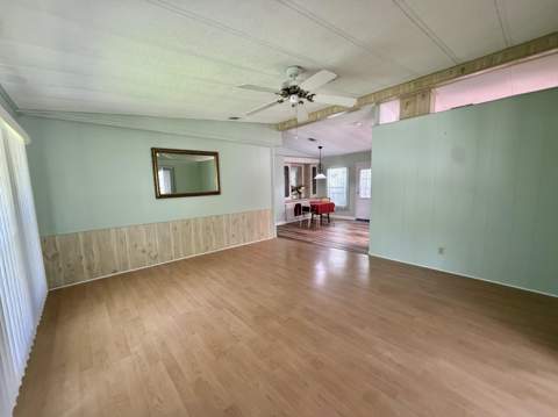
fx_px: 225
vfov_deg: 85.6
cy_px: 208
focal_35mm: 14
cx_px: 279
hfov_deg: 102.1
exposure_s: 1/110
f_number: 2.2
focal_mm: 2.22
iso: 320
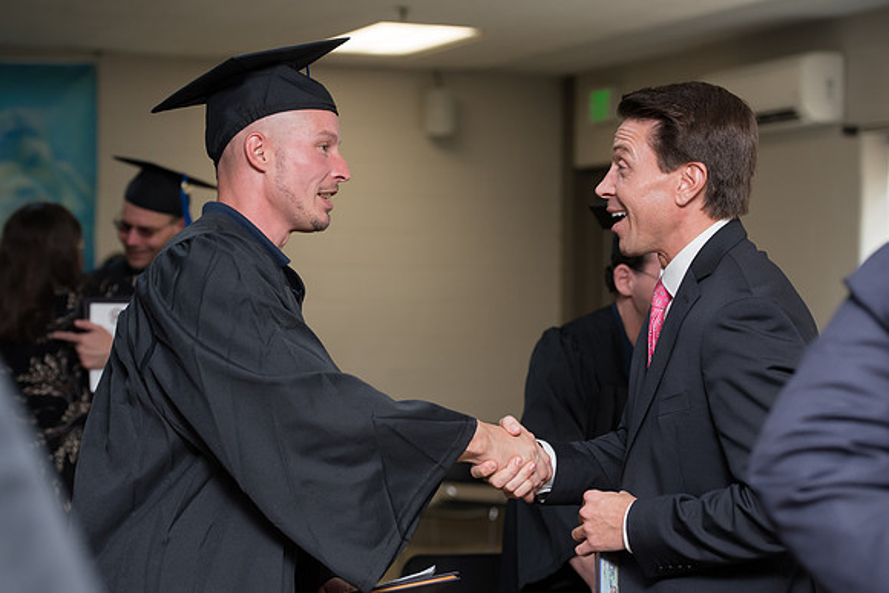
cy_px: 296
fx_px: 2223
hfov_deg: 22.6
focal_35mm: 90
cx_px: 444
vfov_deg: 15.2
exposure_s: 1/200
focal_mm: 90
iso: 1000
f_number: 5
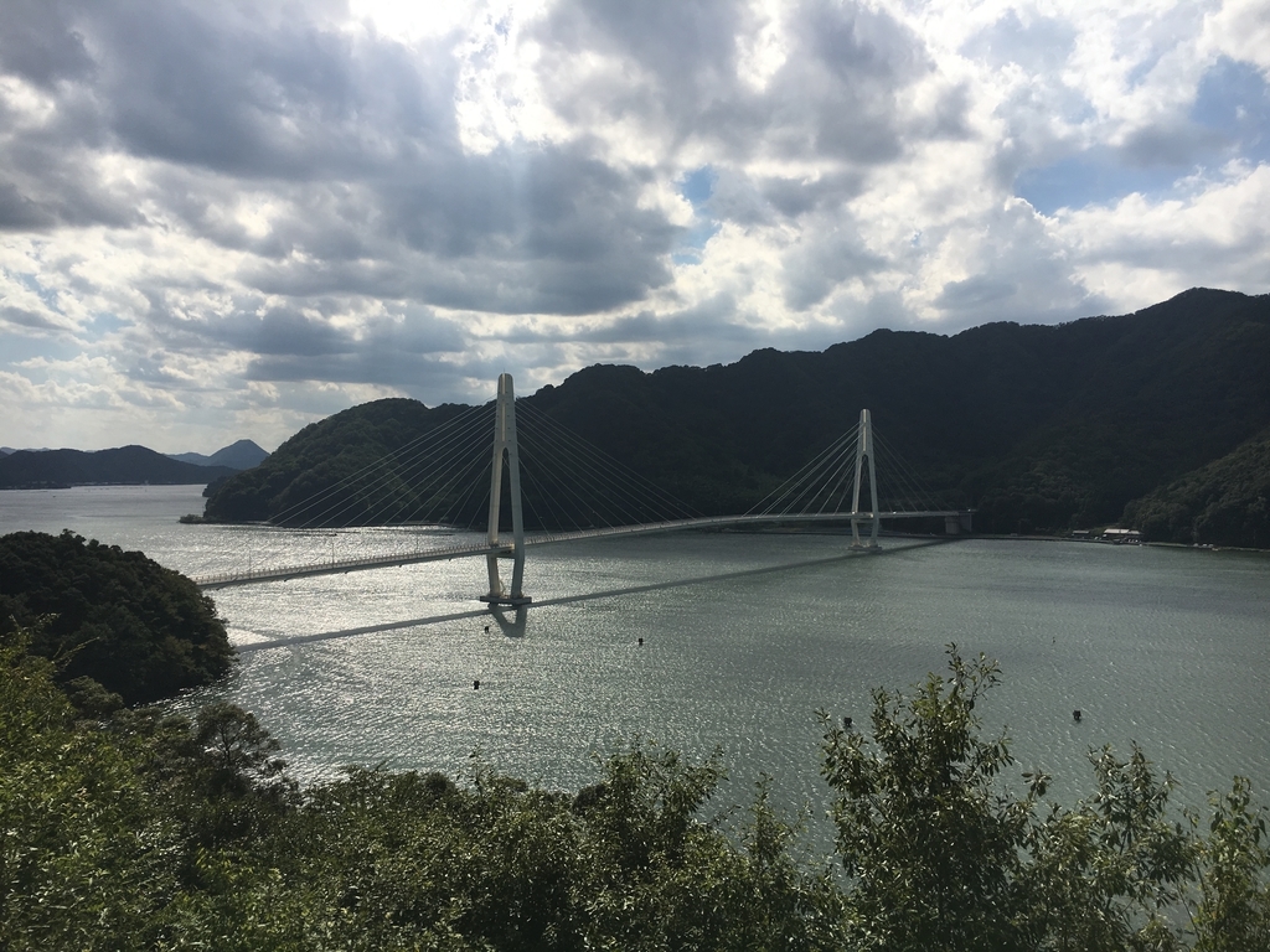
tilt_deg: -0.1
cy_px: 476
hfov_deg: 61.7
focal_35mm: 29
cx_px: 635
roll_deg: -0.1
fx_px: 1064
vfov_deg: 48.2
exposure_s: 1/3663
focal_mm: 4.15
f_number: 2.2
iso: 25
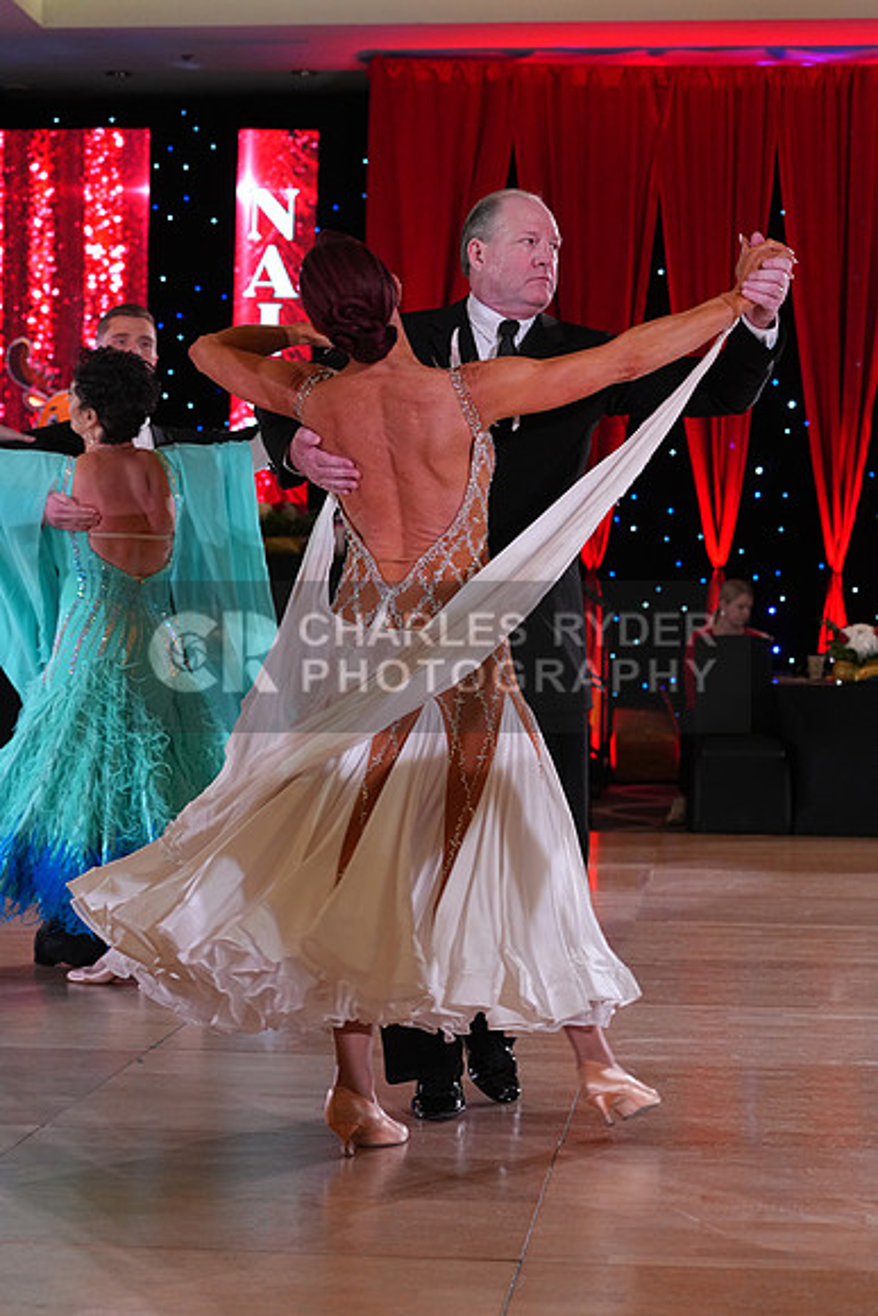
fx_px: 2632
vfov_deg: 28.1
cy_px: 658
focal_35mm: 72
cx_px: 439
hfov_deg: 18.9
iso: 2500
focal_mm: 72
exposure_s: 1/250
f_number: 5
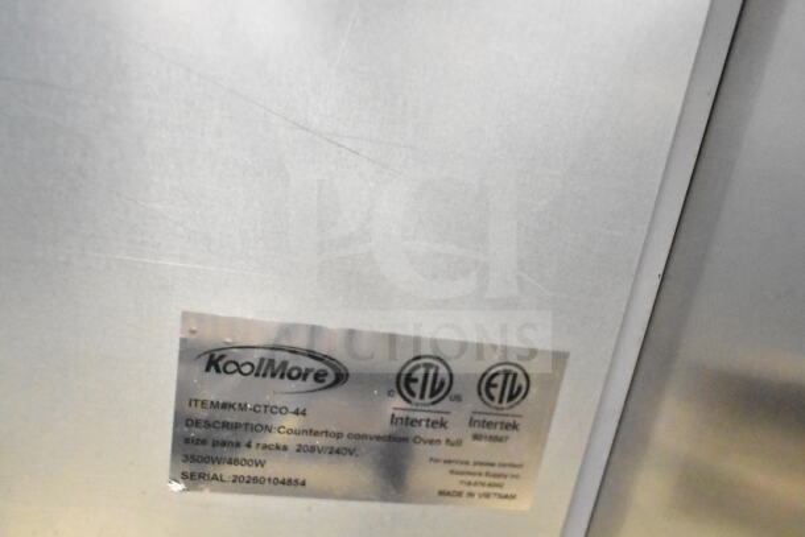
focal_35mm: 27
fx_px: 604
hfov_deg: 67.4
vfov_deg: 48.0
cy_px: 268
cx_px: 402
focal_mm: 18
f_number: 3.5
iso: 25600
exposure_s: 1/15
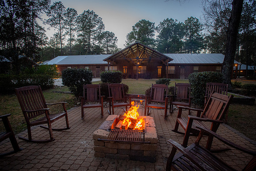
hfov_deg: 93.3
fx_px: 121
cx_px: 128
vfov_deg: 70.4
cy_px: 86
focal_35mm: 17
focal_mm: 17
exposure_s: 1/200
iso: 4000
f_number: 4.5
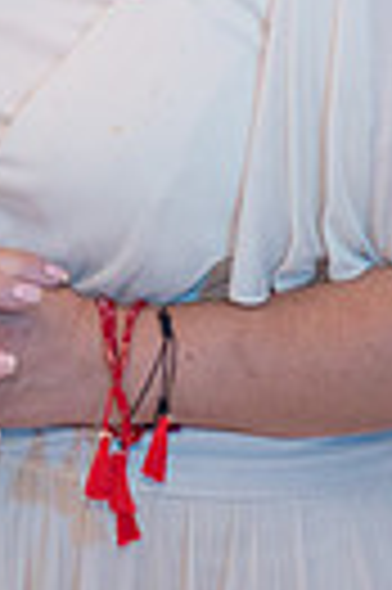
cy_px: -263
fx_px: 5093
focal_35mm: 311
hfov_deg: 4.4
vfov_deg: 6.6
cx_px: 45
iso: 1000
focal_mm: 70
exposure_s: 1/160
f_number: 2.8
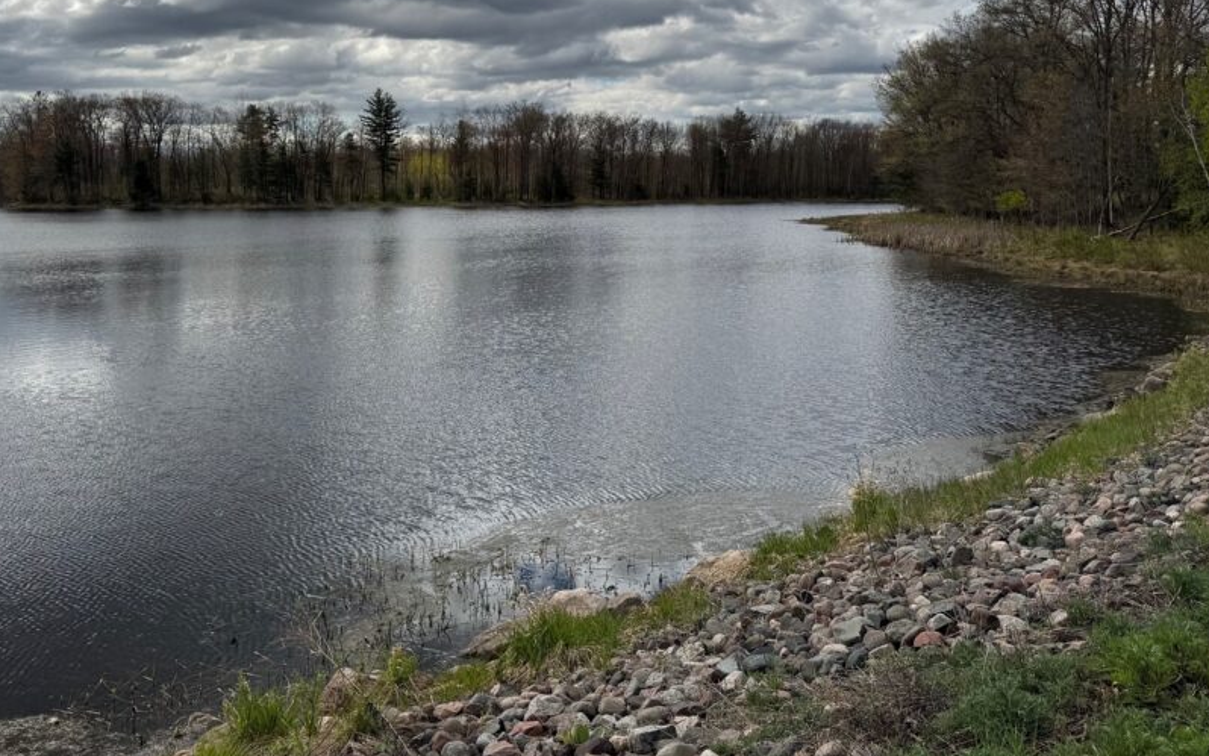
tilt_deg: -0.6
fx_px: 1120
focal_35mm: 34
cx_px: 561
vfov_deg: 36.4
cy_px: 186
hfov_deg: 56.6
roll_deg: -0.2
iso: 80
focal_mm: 6.76
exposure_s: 1/10417
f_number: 1.78
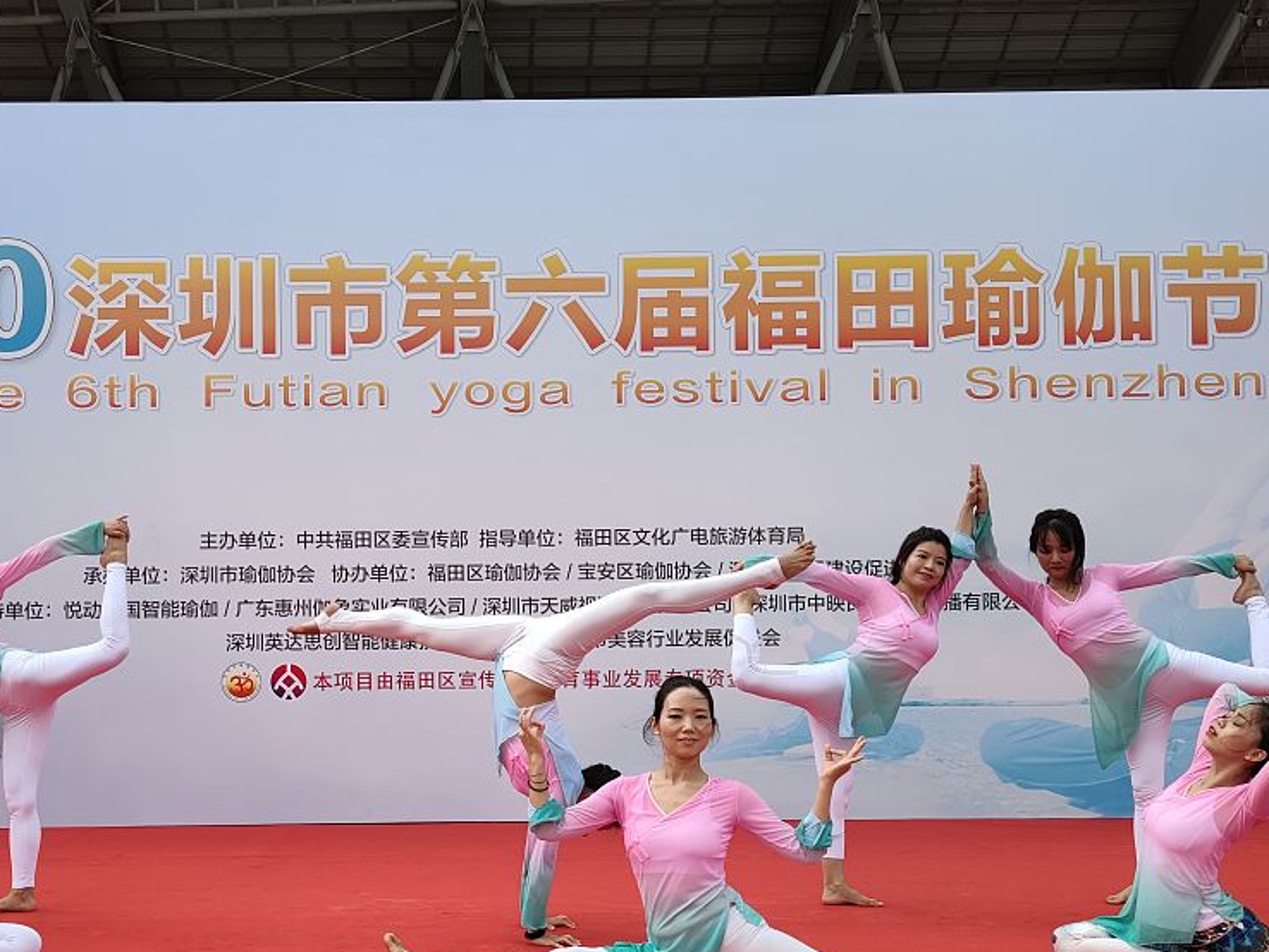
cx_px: 487
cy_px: 638
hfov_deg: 47.5
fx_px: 1430
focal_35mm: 39
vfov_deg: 36.4
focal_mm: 6.78
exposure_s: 1/765
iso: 50
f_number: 1.85
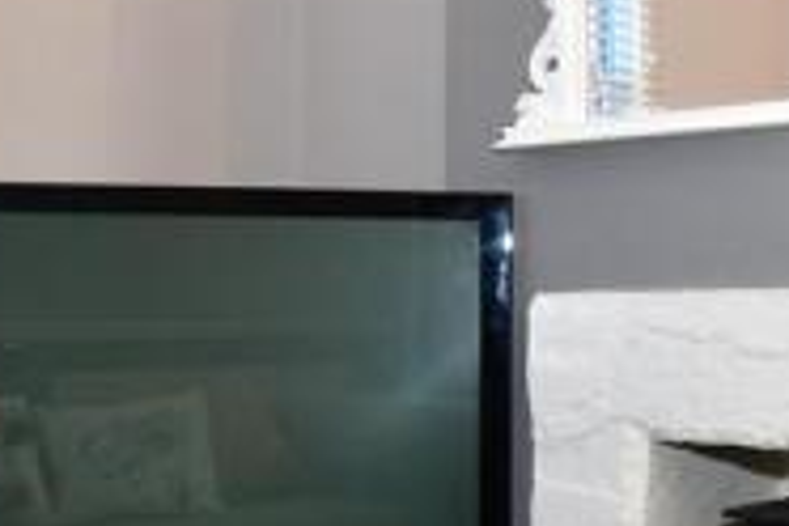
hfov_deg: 33.1
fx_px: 1161
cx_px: 853
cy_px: 320
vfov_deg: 25.5
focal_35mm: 53
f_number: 8
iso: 200
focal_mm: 10
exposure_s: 1/13
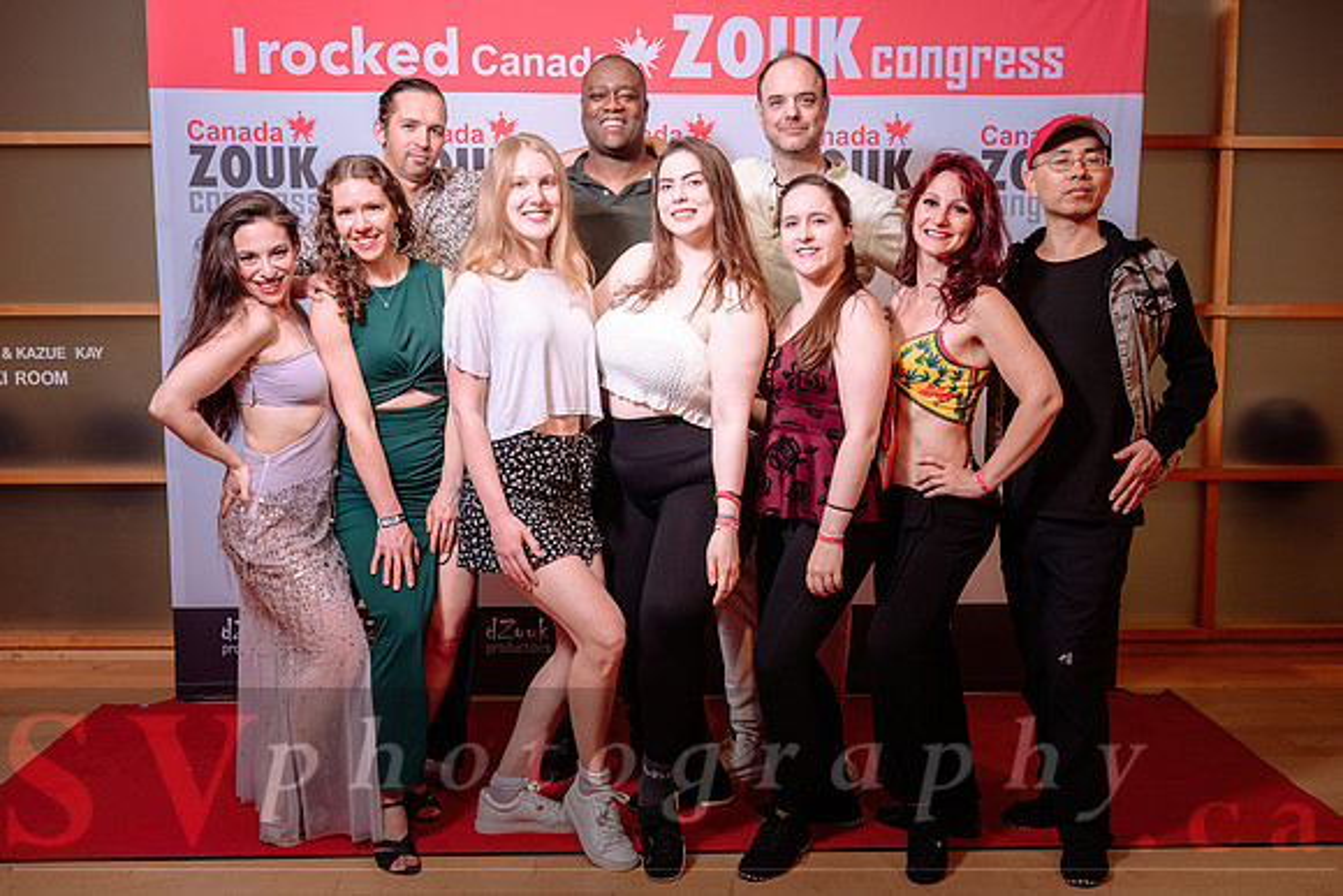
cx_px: 671
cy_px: 435
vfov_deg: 36.5
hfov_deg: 52.6
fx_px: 1358
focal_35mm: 36
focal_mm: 35
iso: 500
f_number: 5
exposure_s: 1/100
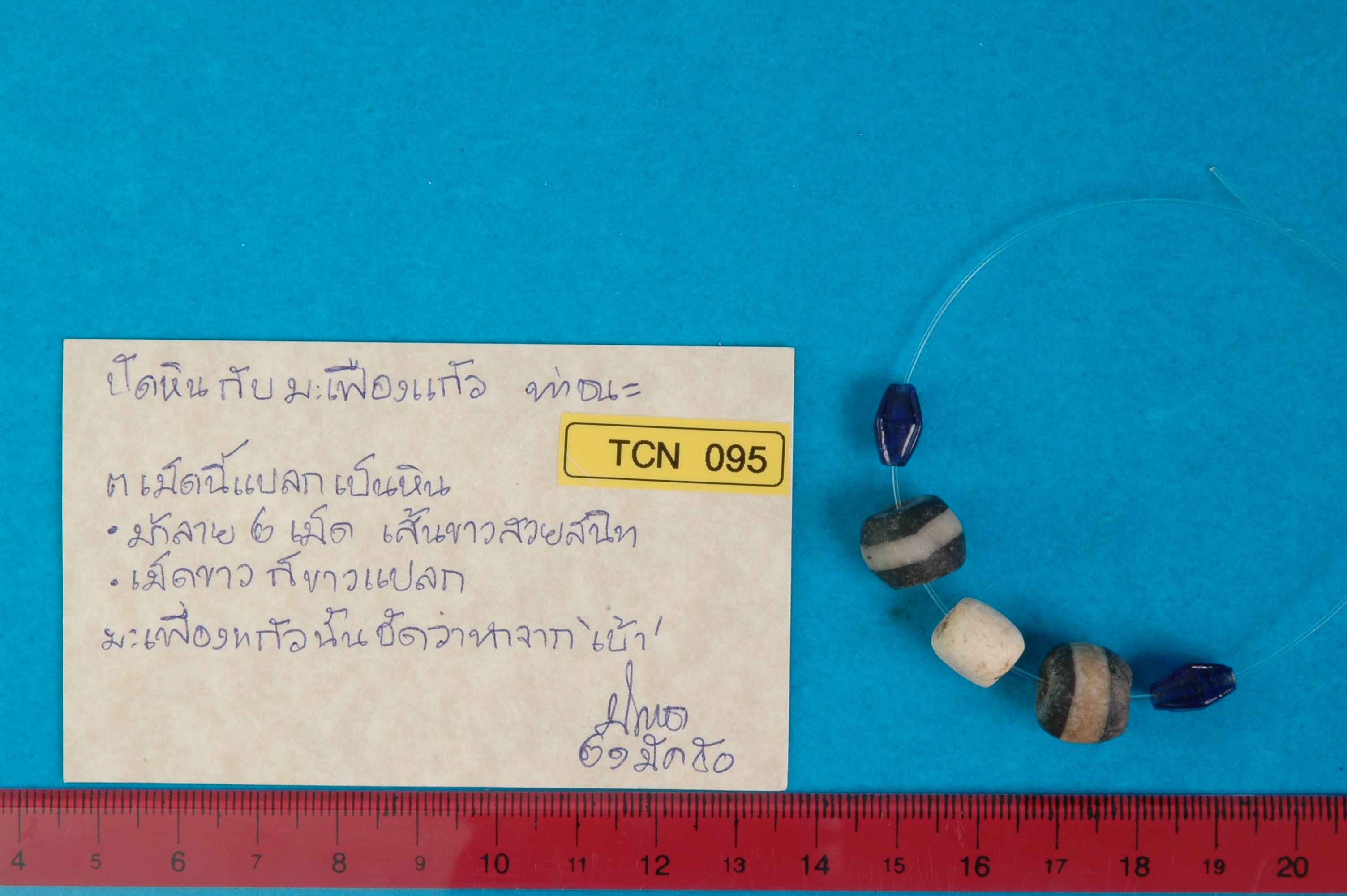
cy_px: 448
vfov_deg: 13.0
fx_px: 3925
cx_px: 674
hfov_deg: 19.5
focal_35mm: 105
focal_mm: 70
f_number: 29
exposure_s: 1/5
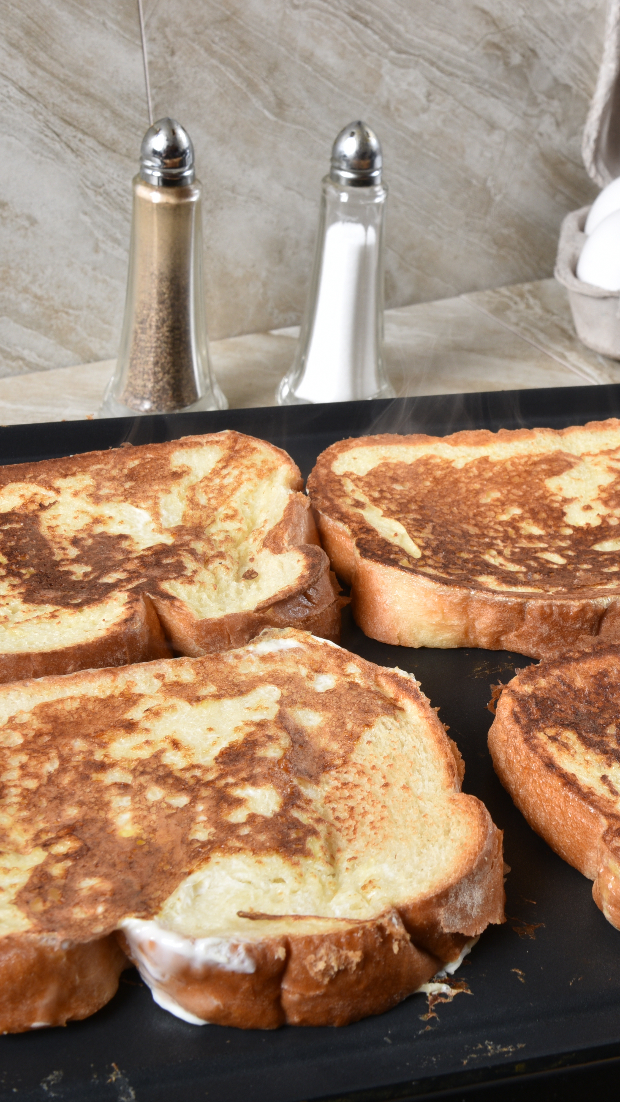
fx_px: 1841
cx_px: 494
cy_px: 550
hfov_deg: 18.9
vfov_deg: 33.3
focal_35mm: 63
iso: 100
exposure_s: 1/200
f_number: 16
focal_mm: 40
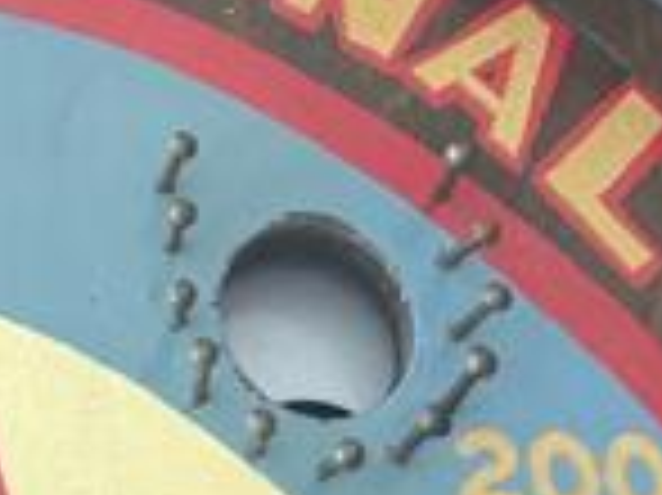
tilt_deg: -49.9
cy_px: -346
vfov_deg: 15.1
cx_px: -115
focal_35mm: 87
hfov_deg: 21.1
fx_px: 1662
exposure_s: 1/60
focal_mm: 6.76
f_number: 1.78
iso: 640
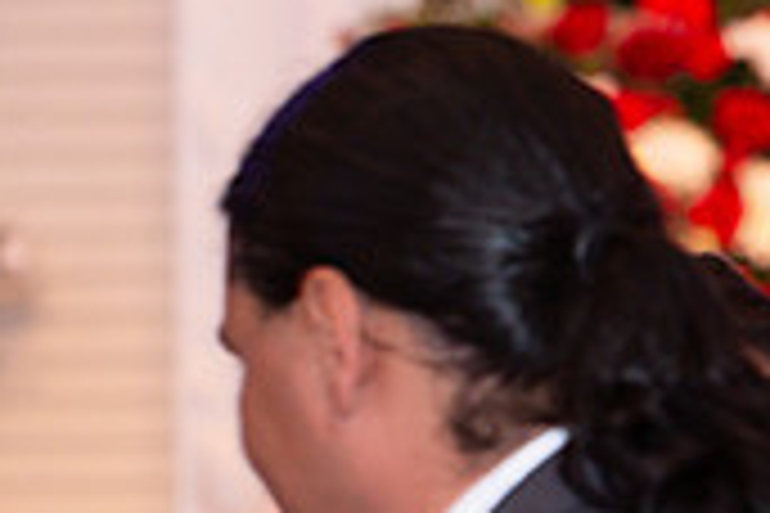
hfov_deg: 4.2
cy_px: 644
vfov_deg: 2.8
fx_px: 10501
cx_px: -405
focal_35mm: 491
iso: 1250
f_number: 5
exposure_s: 1/60
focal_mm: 145
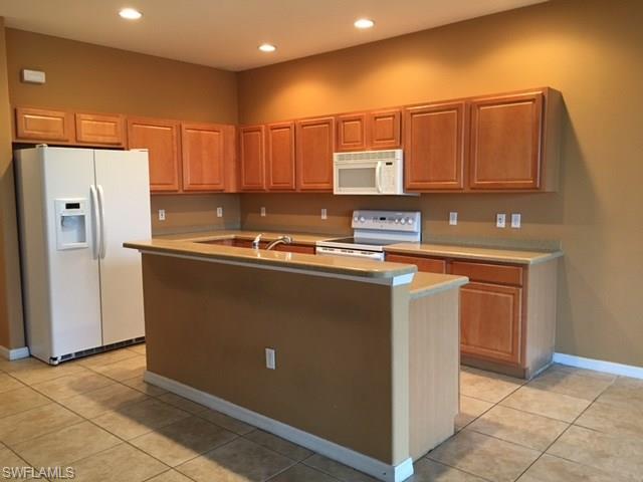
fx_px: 539
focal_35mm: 29
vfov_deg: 48.2
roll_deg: +0.4
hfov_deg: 61.7
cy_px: 241
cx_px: 322
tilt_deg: -4.7
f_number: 2.2
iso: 80
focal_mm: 4.15
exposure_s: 1/15
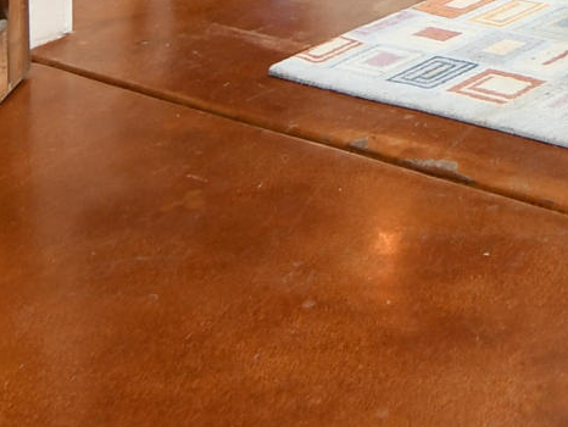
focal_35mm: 99
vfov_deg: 11.7
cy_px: -653
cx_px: 1036
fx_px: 1625
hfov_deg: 16.5
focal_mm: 11
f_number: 4
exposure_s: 1/60
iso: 200
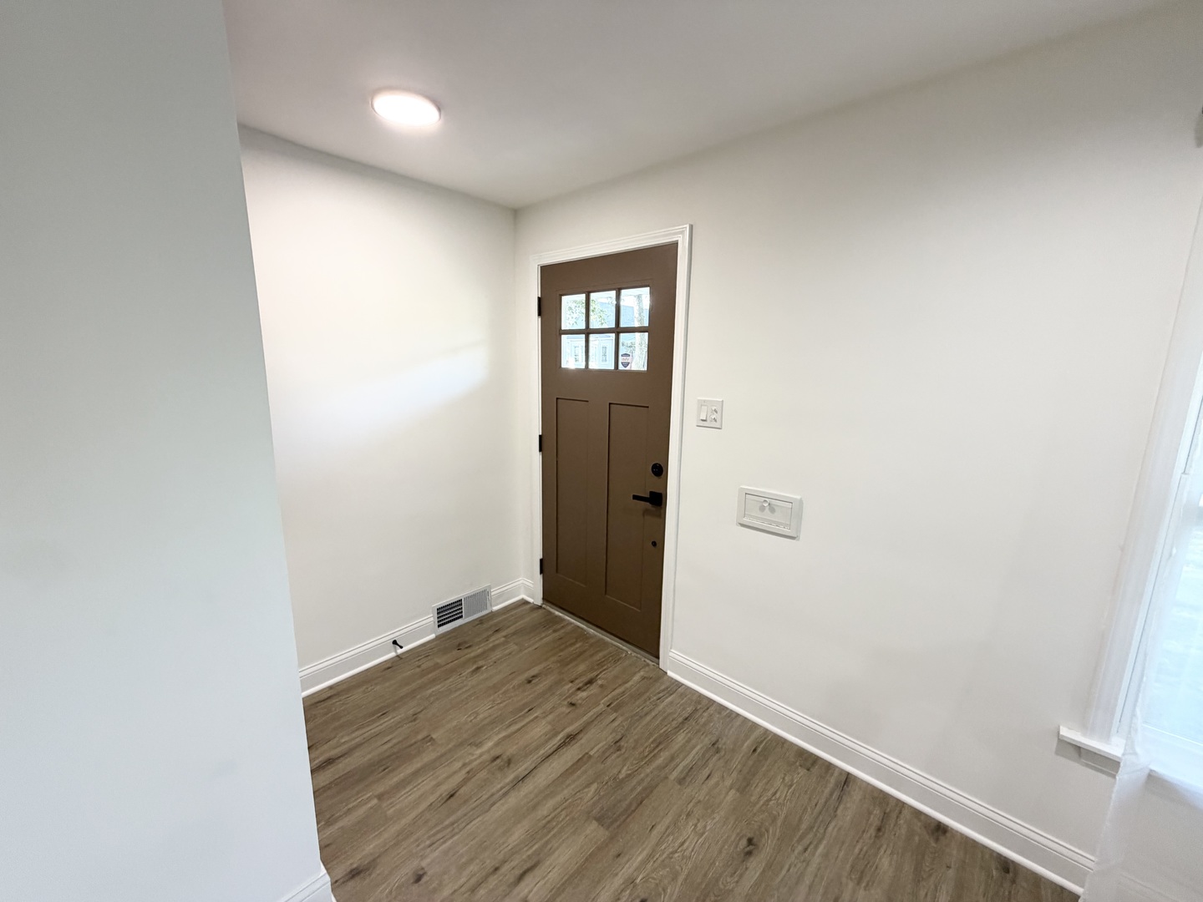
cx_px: 602
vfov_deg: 85.7
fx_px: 487
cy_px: 451
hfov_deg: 102.1
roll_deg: -1.0
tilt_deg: -12.7
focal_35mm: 14
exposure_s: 1/120
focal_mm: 2.22
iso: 200
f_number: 2.2
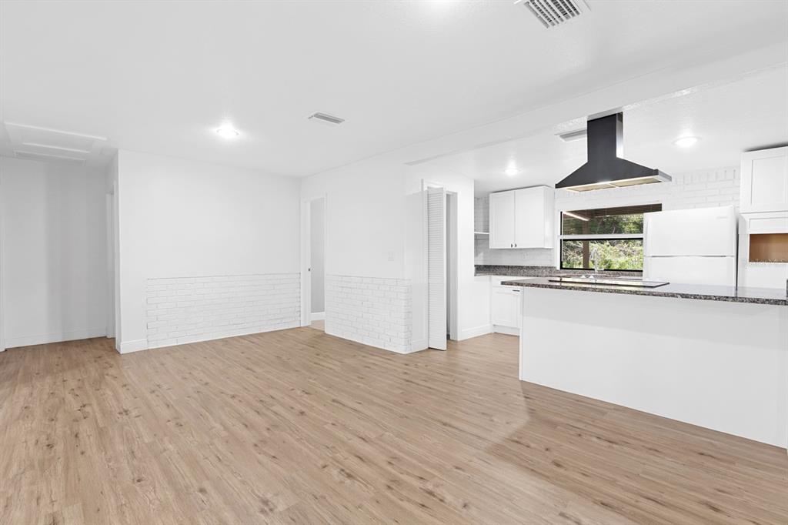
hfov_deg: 93.3
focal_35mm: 17
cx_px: 394
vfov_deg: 70.4
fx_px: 372
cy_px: 262
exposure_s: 1.6
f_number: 8
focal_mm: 17
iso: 200
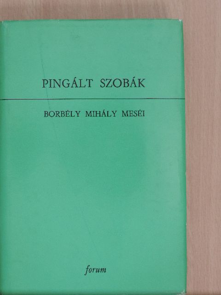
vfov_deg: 27.8
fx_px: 596
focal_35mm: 70
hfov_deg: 21.0
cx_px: 110
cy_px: 148
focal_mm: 12.4
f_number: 4.3
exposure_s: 1/15
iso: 450
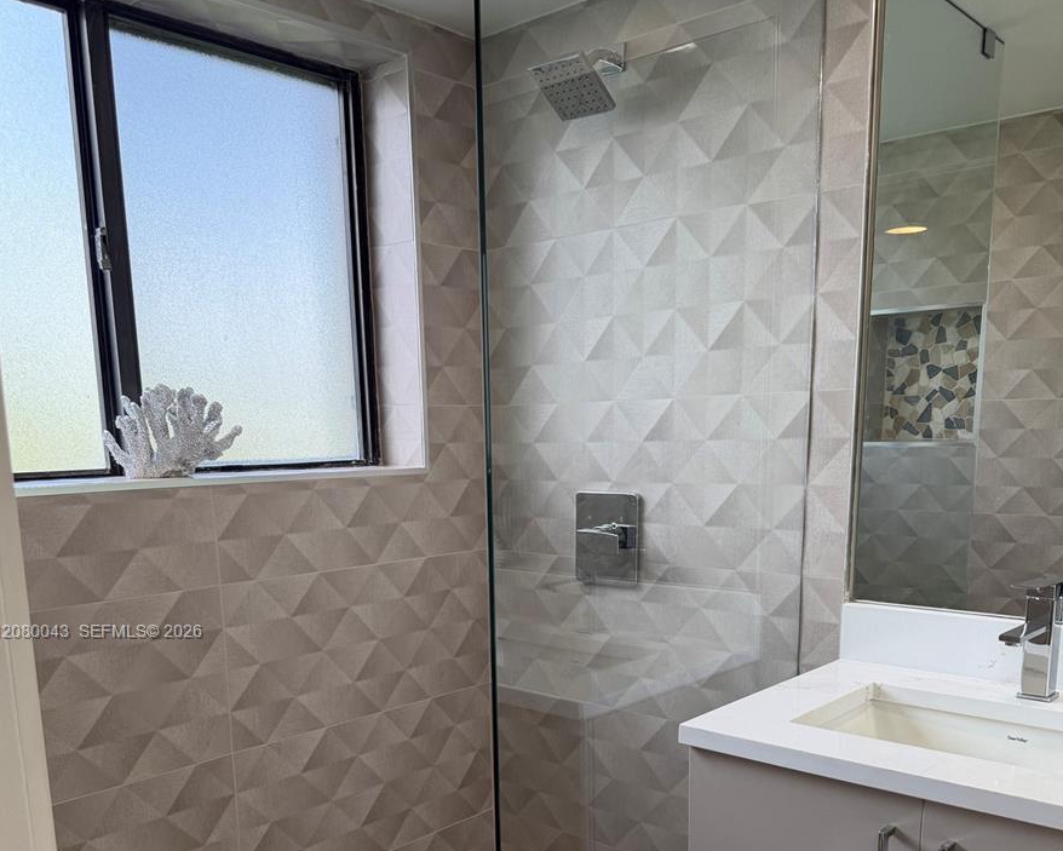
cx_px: 523
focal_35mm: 32
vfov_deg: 44.4
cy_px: 633
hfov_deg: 55.6
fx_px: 1007
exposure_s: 1/272
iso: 80
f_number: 1.78
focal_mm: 6.76
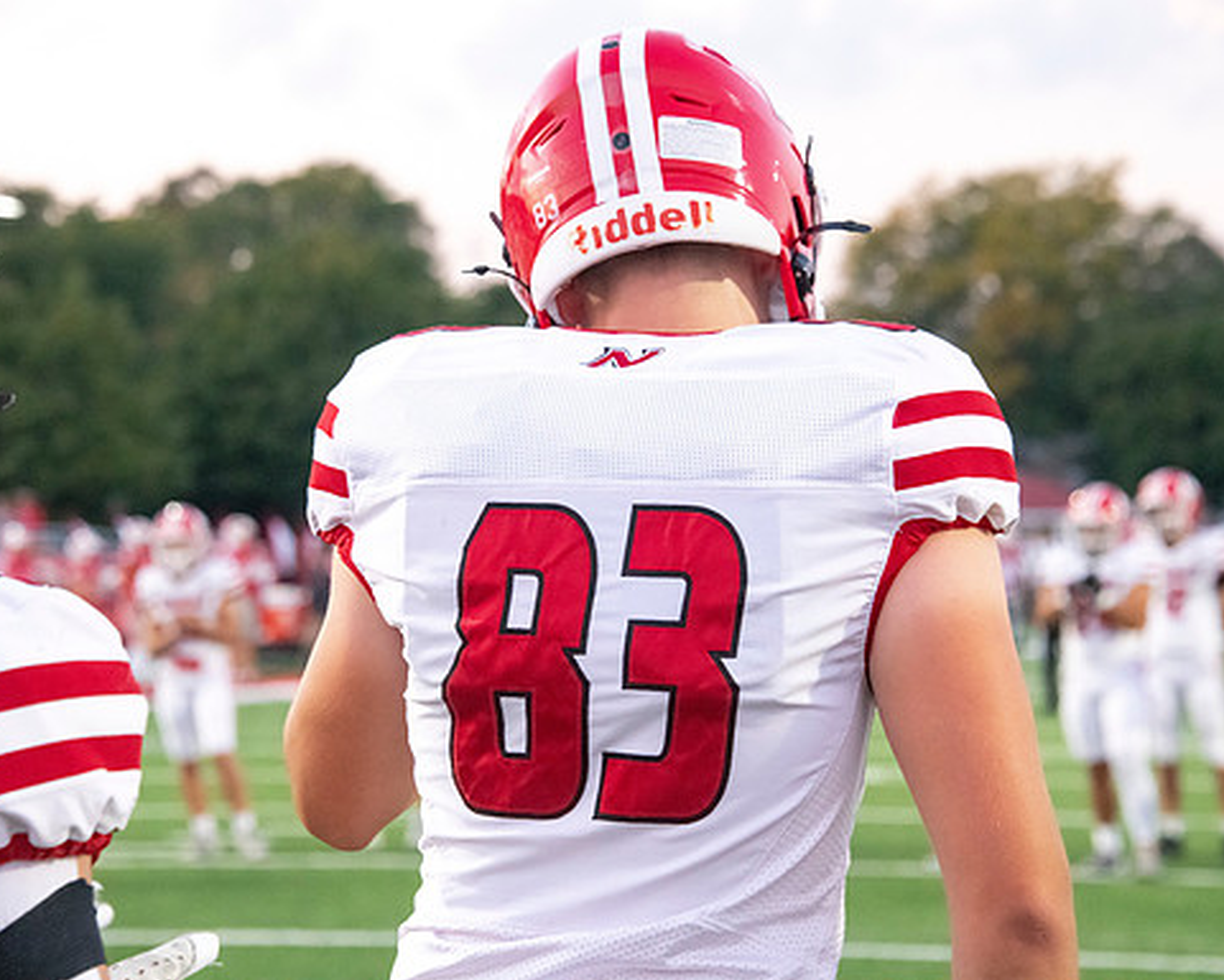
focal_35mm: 153
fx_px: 5543
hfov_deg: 12.6
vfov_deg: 10.1
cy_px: 491
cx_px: 602
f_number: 7.1
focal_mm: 135
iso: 10000
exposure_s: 1/500
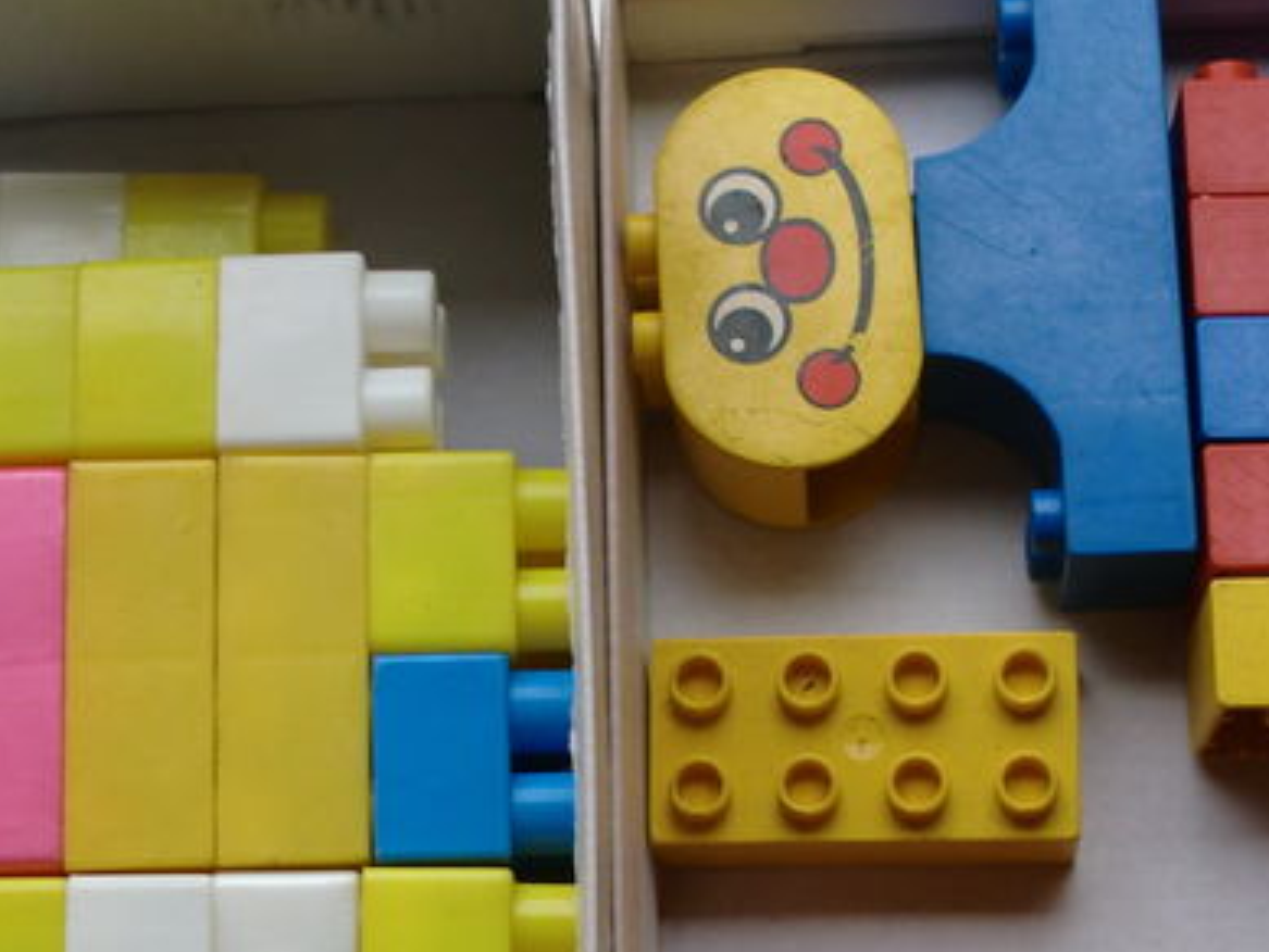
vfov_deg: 16.1
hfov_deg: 21.7
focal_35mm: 90
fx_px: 3300
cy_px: 975
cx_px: 522
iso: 64
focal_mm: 6.3
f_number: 3.1
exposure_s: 1/250
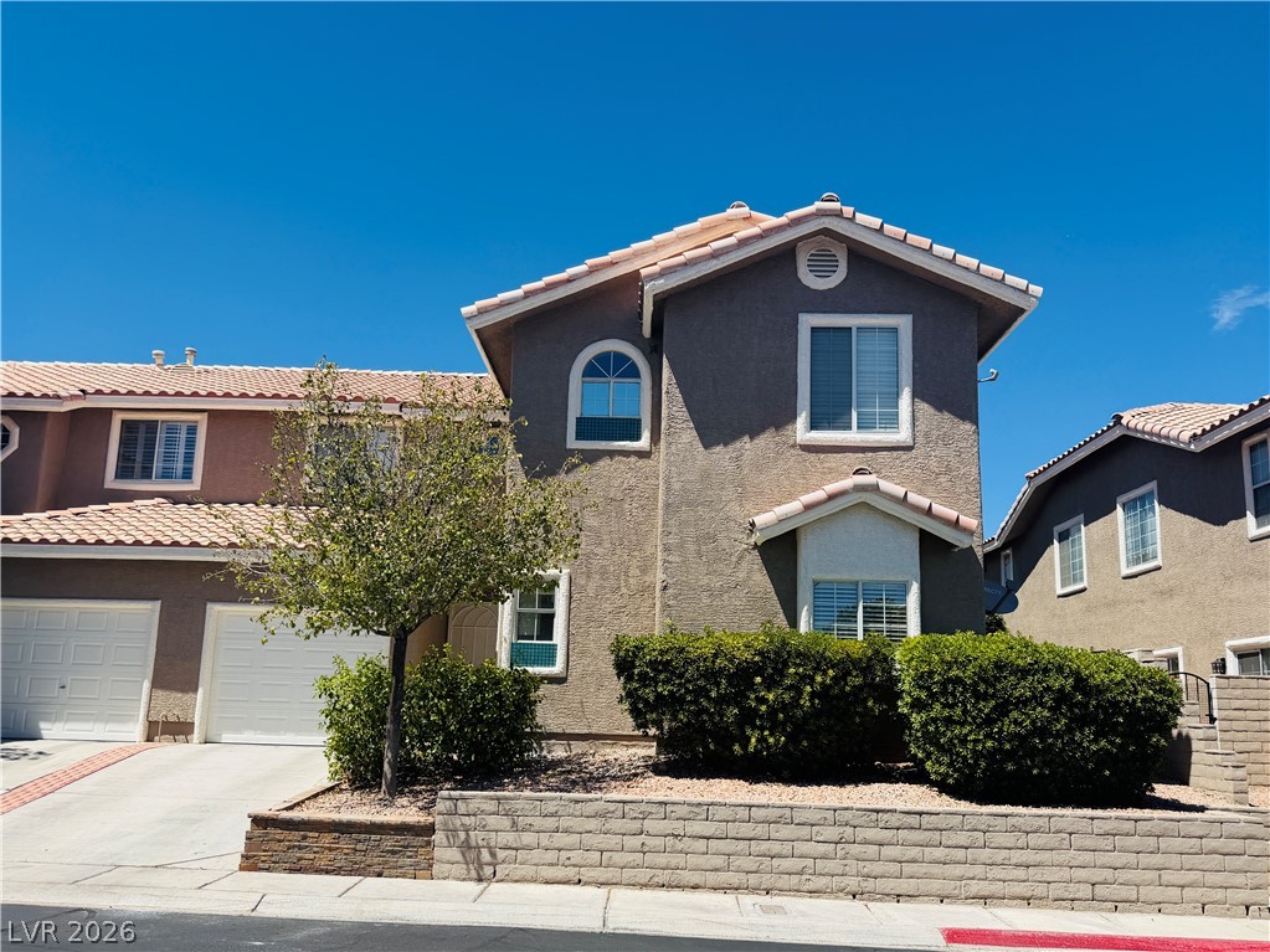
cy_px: 476
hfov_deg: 71.6
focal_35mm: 24
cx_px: 635
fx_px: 880
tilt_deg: +9.3
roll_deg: -1.5
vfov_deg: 56.8
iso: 80
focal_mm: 6.76
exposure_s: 1/4673
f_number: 1.78
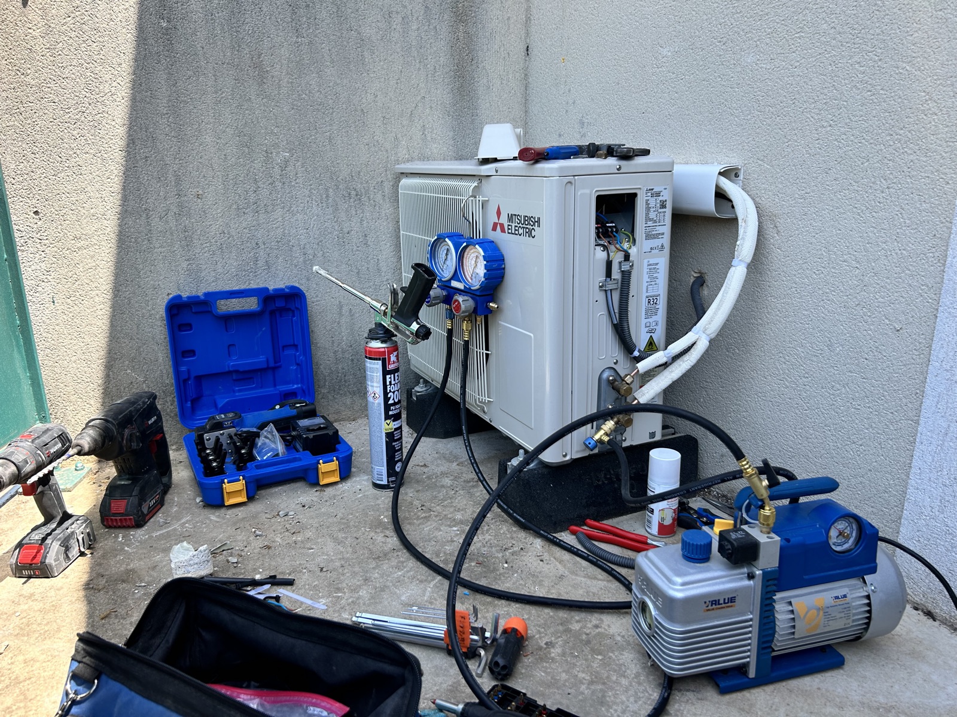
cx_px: 478
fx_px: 719
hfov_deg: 67.3
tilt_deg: -14.8
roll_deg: -0.1
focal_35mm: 26
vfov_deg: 53.1
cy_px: 358
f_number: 1.5
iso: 50
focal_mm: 5.7
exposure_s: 1/873
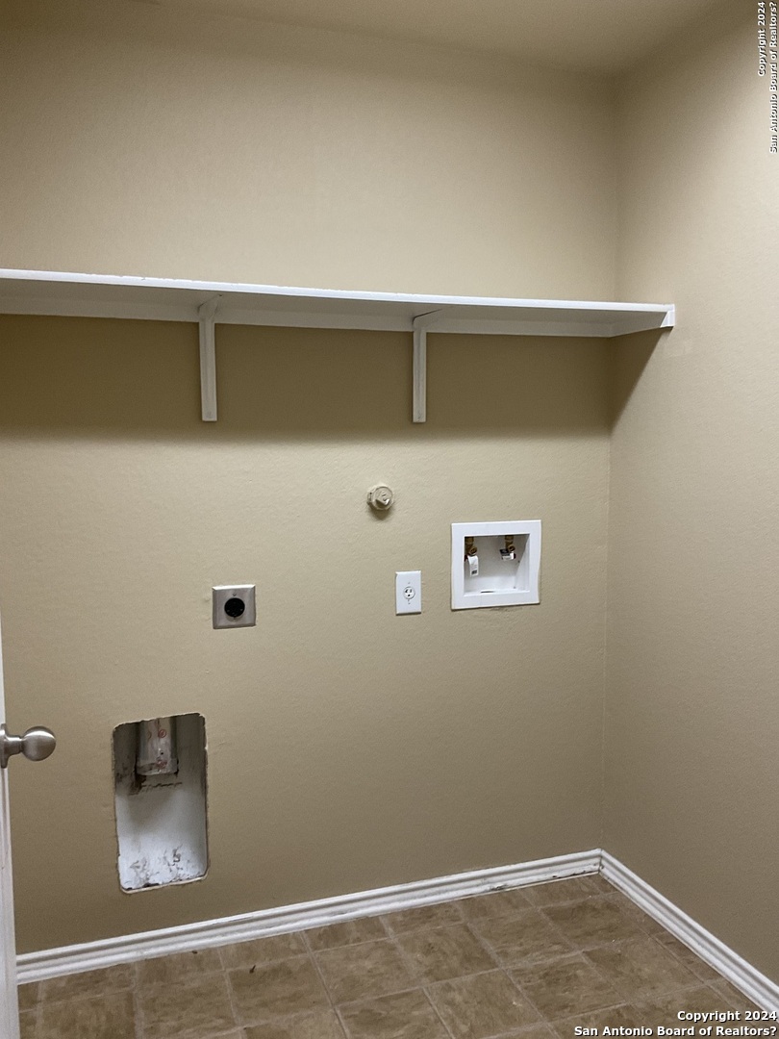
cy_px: 520
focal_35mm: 29
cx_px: 390
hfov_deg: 48.2
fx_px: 870
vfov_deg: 61.7
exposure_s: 1/60
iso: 100
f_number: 1.8
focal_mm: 3
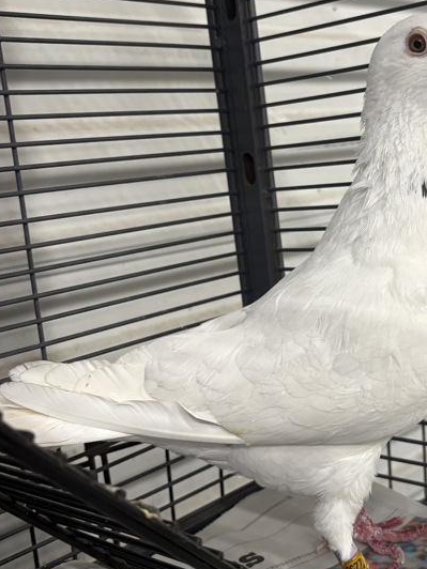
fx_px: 822
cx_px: 333
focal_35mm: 50
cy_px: 277
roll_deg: +6.7
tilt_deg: -7.4
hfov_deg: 28.6
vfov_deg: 38.2
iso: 160
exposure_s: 1/60
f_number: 1.6
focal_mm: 5.96
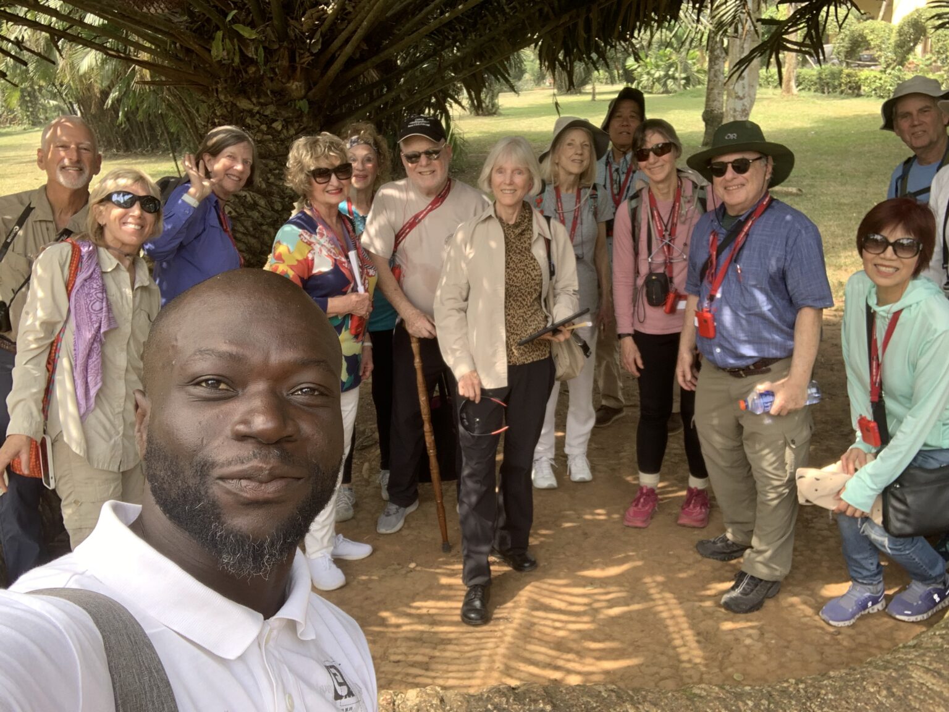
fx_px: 877
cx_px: 474
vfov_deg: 44.2
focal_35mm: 32
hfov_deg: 56.8
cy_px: 356
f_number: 2.2
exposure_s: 1/121
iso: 40
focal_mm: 2.87
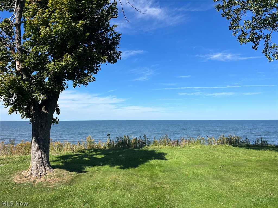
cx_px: 139
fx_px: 209
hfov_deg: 67.3
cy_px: 104
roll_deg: +0.5
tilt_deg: +5.6
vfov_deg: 53.0
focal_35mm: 26
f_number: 1.5
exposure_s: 1/4630
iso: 50
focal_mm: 5.7
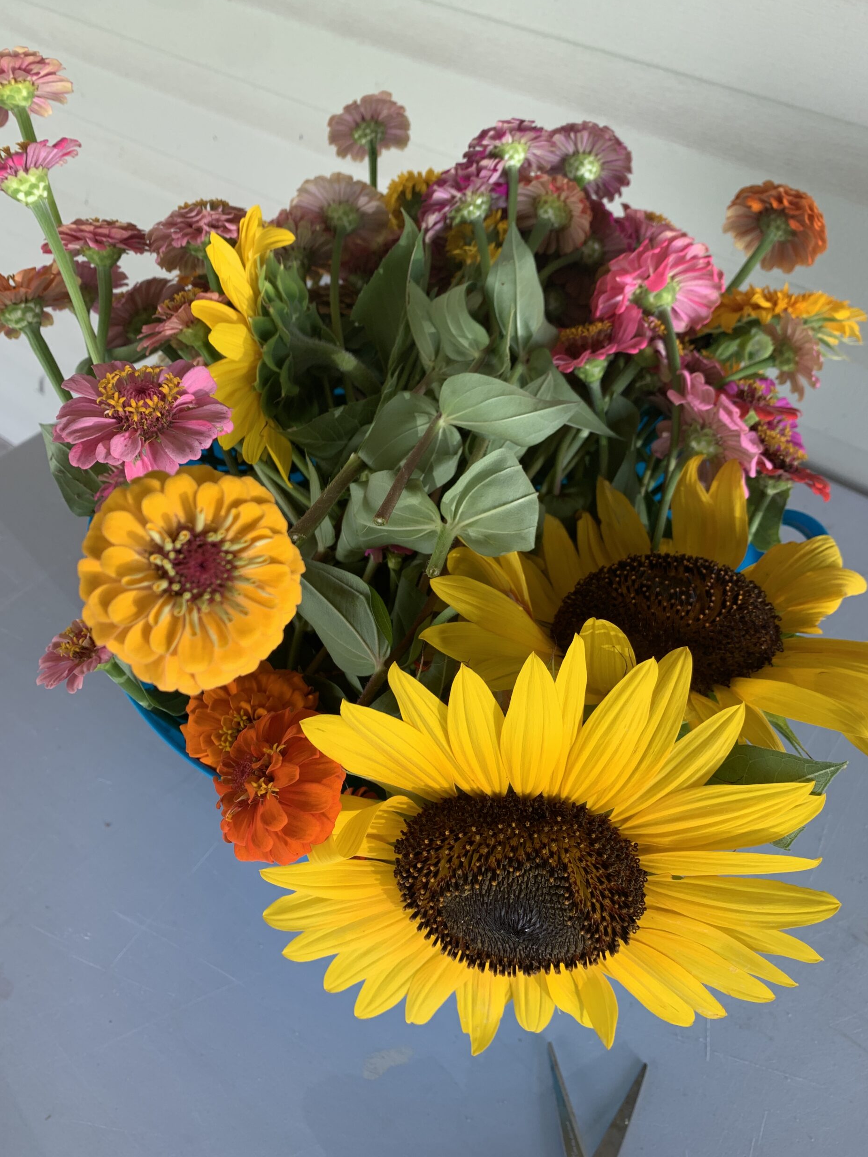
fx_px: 903
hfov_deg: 51.4
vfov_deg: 65.3
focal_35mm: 27
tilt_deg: -45.6
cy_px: 579
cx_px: 442
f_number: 1.8
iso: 25
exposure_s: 1/129
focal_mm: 4.25
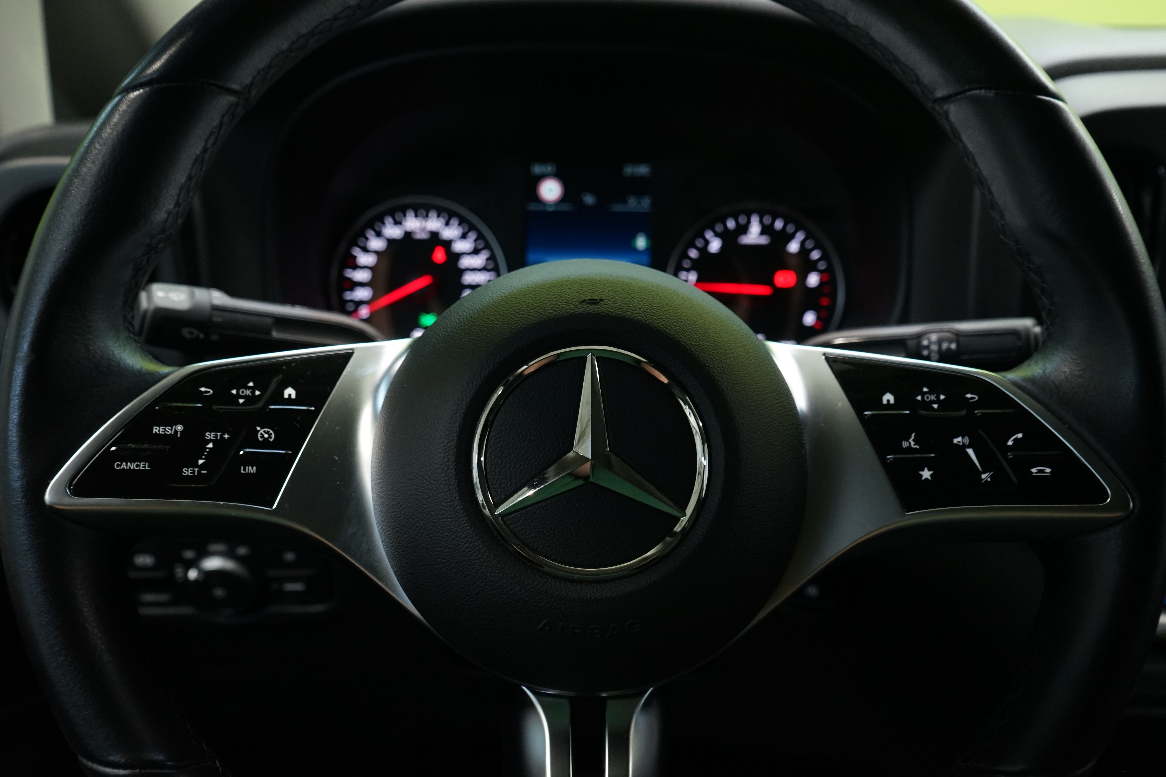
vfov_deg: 43.6
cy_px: 388
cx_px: 583
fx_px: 972
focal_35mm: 30
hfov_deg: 61.9
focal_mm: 30
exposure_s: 1/30
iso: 2000
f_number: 5.6
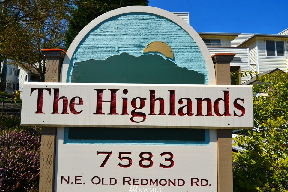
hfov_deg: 96.7
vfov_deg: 73.7
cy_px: 98
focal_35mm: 16
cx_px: 146
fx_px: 128
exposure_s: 1/320
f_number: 9
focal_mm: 10
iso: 100
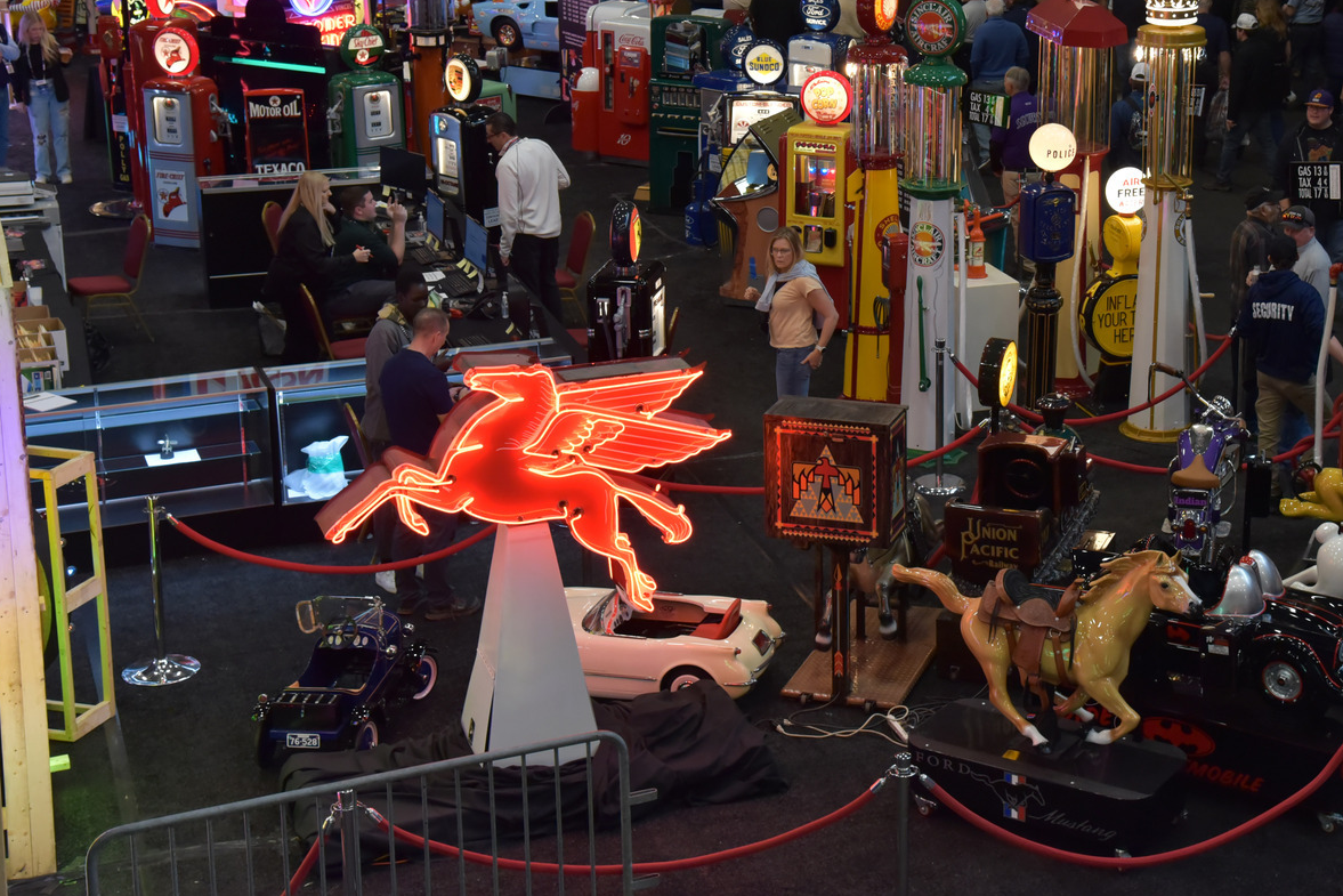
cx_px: 907
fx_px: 2462
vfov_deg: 20.5
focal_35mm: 66
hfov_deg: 30.3
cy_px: 285
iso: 2500
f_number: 5.6
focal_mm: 48
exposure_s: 1/160
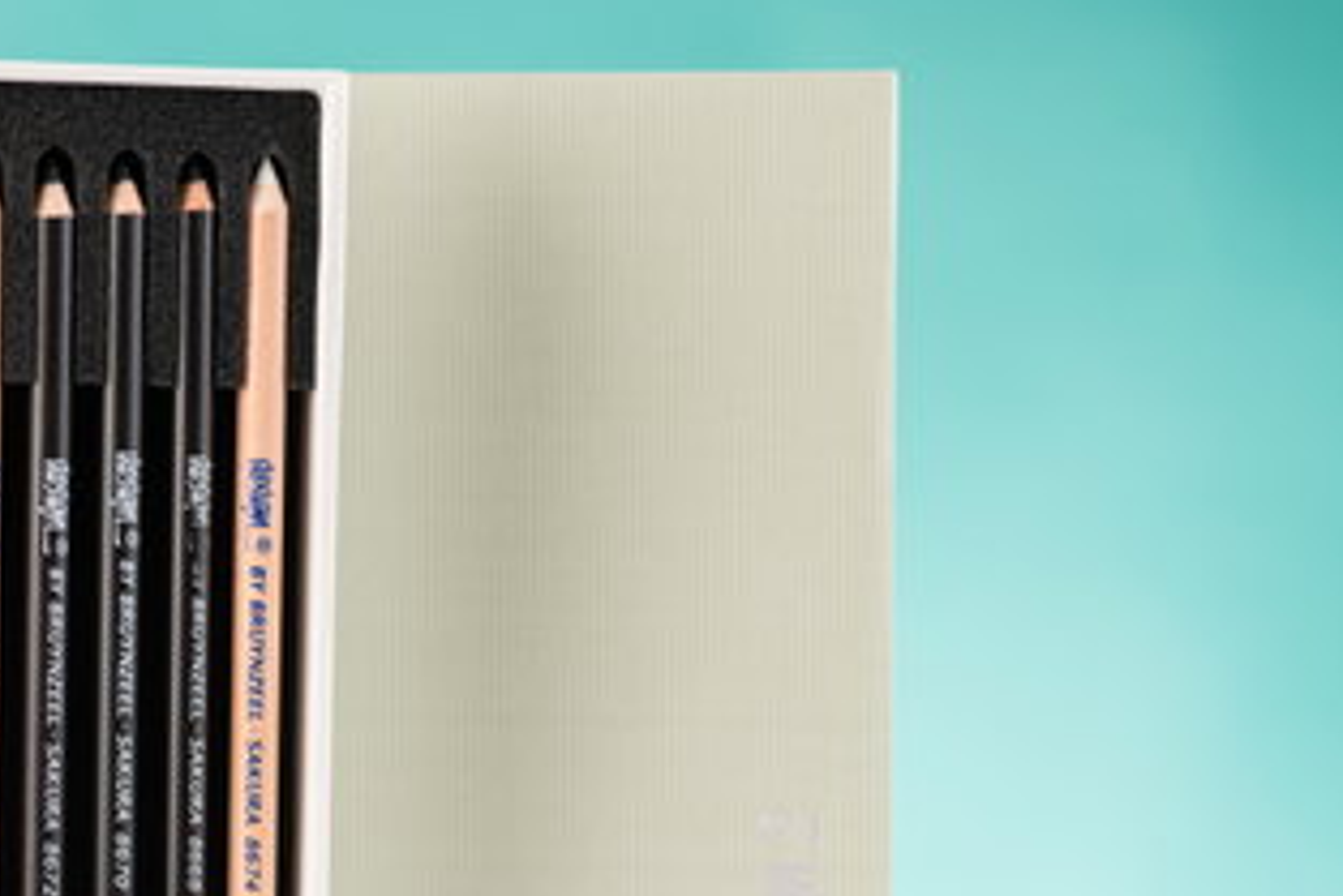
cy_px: 808
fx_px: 7091
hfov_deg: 10.8
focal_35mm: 190
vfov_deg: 7.2
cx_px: 129
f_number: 5.6
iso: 125
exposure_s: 1/125
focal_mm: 85
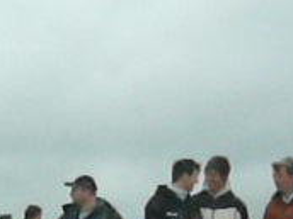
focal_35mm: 130
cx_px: -206
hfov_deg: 13.8
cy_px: 353
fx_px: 1100
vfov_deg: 10.9
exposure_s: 1/1600
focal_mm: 5.2
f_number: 5
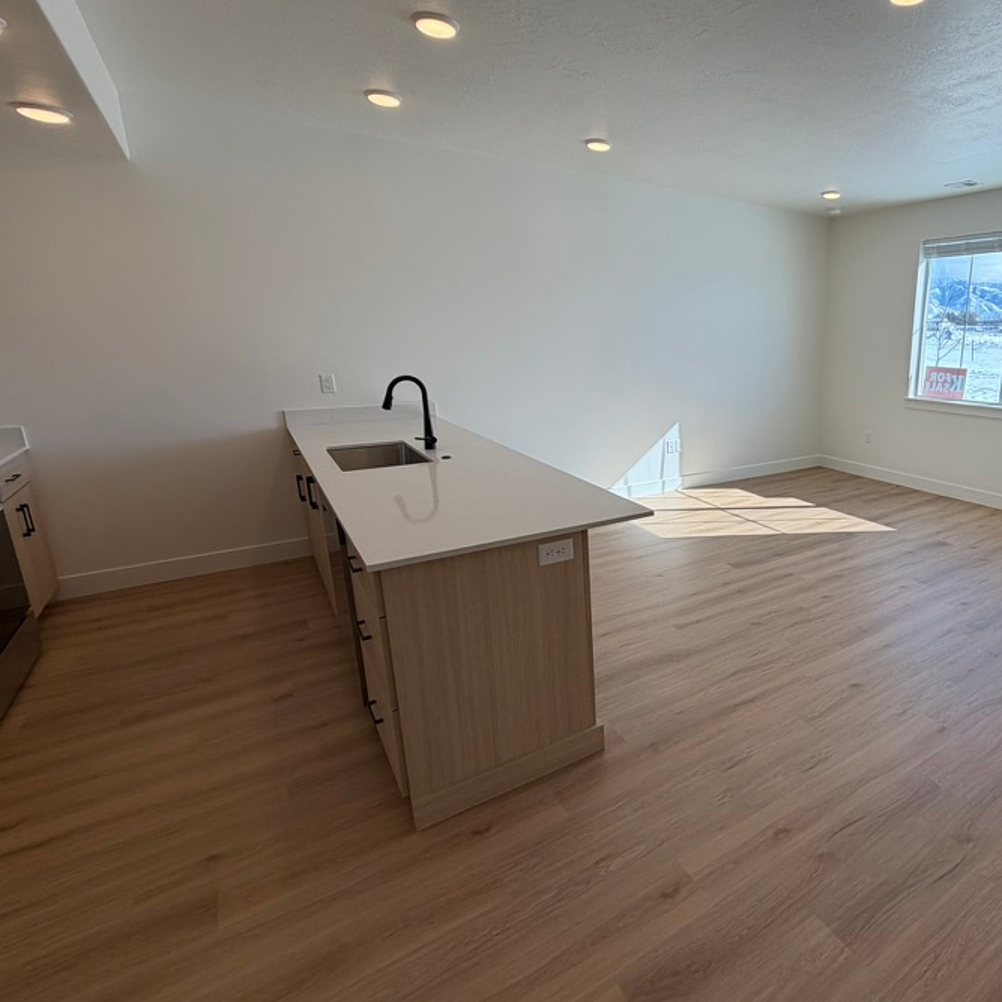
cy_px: 482
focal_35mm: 19
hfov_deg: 73.2
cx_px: 730
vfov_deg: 77.6
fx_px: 622
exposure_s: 1/304
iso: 50
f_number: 2.2
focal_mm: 2.22
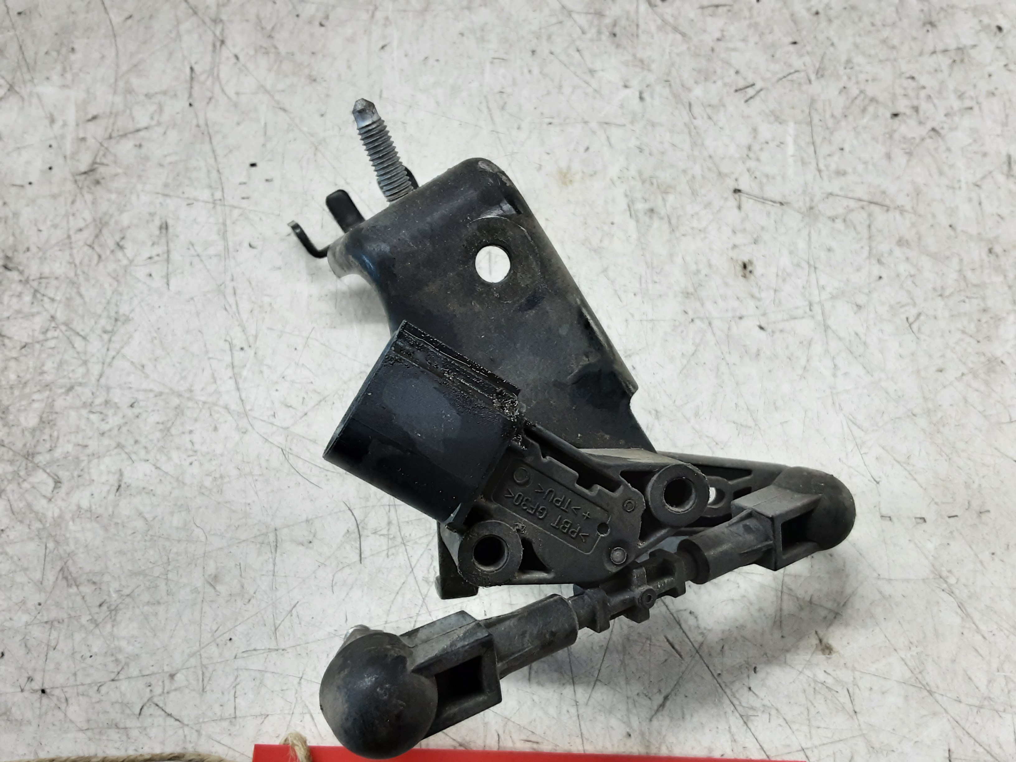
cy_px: 381
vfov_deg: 51.4
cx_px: 508
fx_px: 792
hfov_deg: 65.3
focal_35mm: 27
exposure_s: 1/50
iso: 100
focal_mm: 2.91
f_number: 1.9
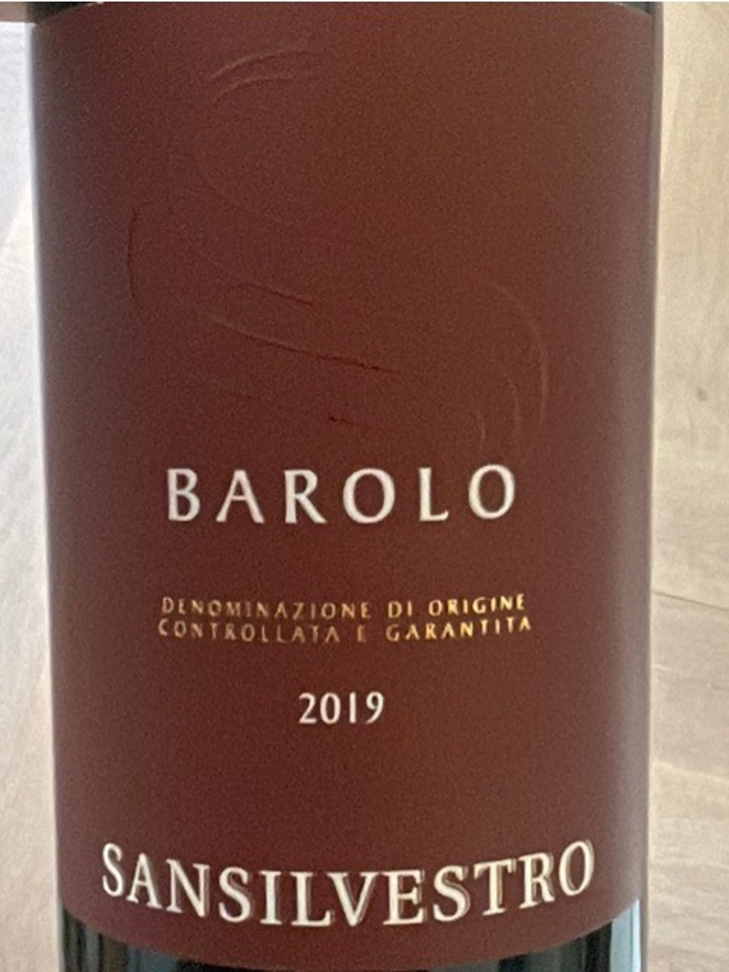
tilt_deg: -66.7
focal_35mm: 30
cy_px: 486
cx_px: 364
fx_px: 842
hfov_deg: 46.8
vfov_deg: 60.0
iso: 640
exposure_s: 1/58
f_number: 2.4
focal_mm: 1.54
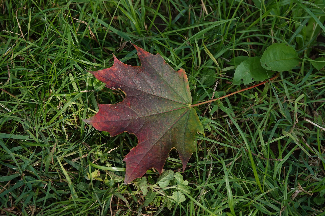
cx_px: 162
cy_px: 108
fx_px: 1661
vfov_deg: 7.5
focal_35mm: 184
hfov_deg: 11.2
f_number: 4
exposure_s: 1/250
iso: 100
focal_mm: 67.46
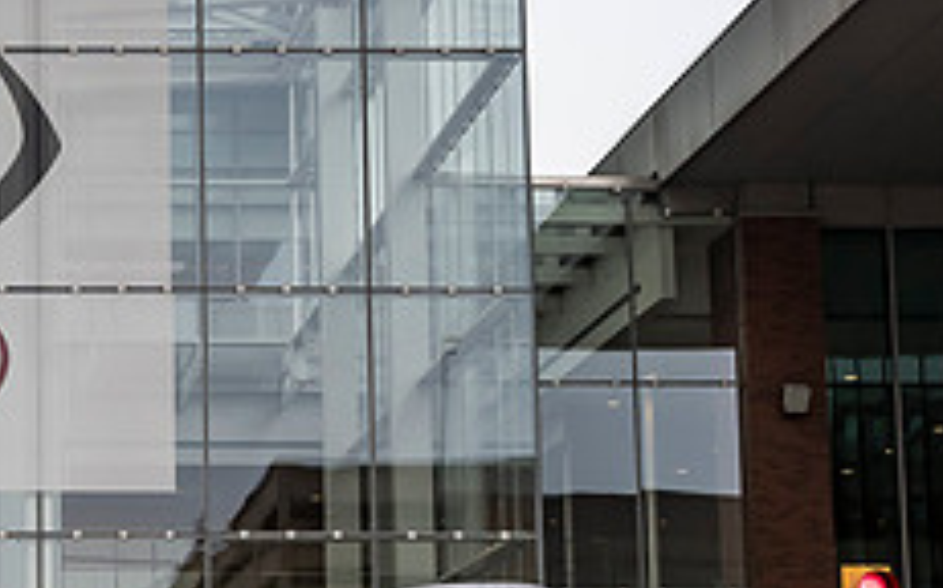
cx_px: -135
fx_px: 2774
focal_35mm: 108
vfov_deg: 12.0
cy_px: 525
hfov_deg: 18.5
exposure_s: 1/400
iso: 640
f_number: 6.3
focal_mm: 20
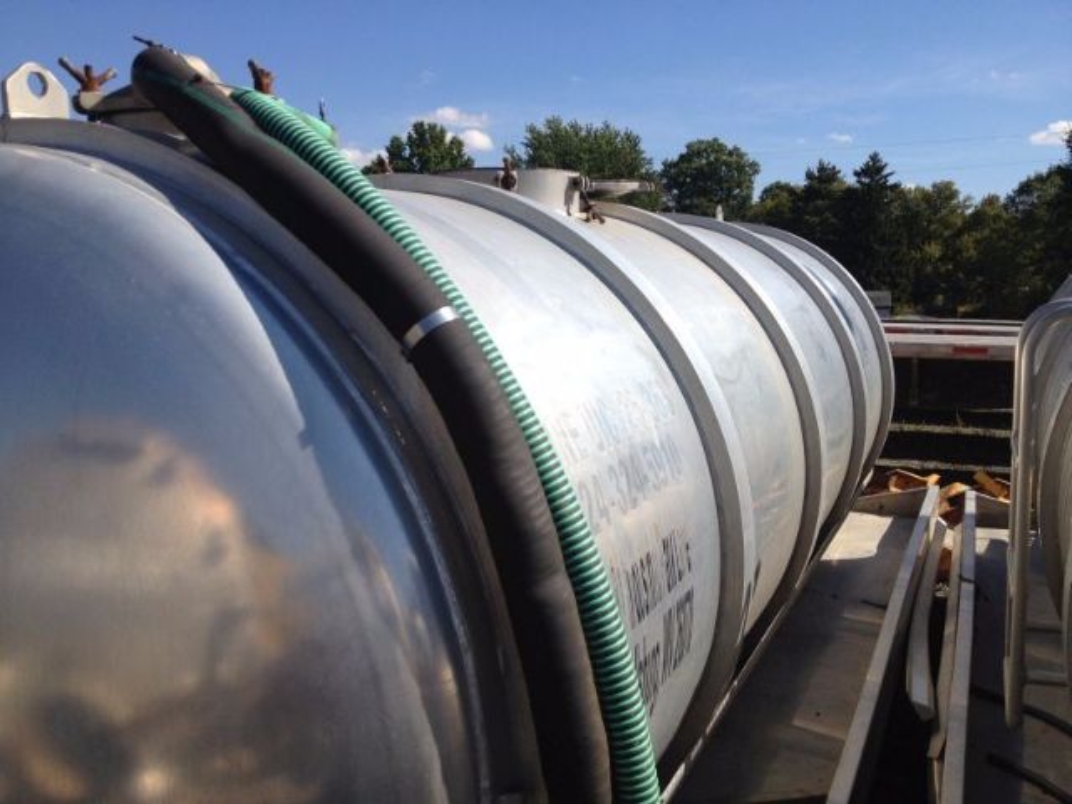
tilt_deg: -7.3
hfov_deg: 52.6
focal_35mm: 35
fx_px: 1084
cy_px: 402
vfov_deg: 40.7
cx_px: 536
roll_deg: -0.7
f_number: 2.4
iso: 50
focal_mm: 4.28
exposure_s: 1/1972
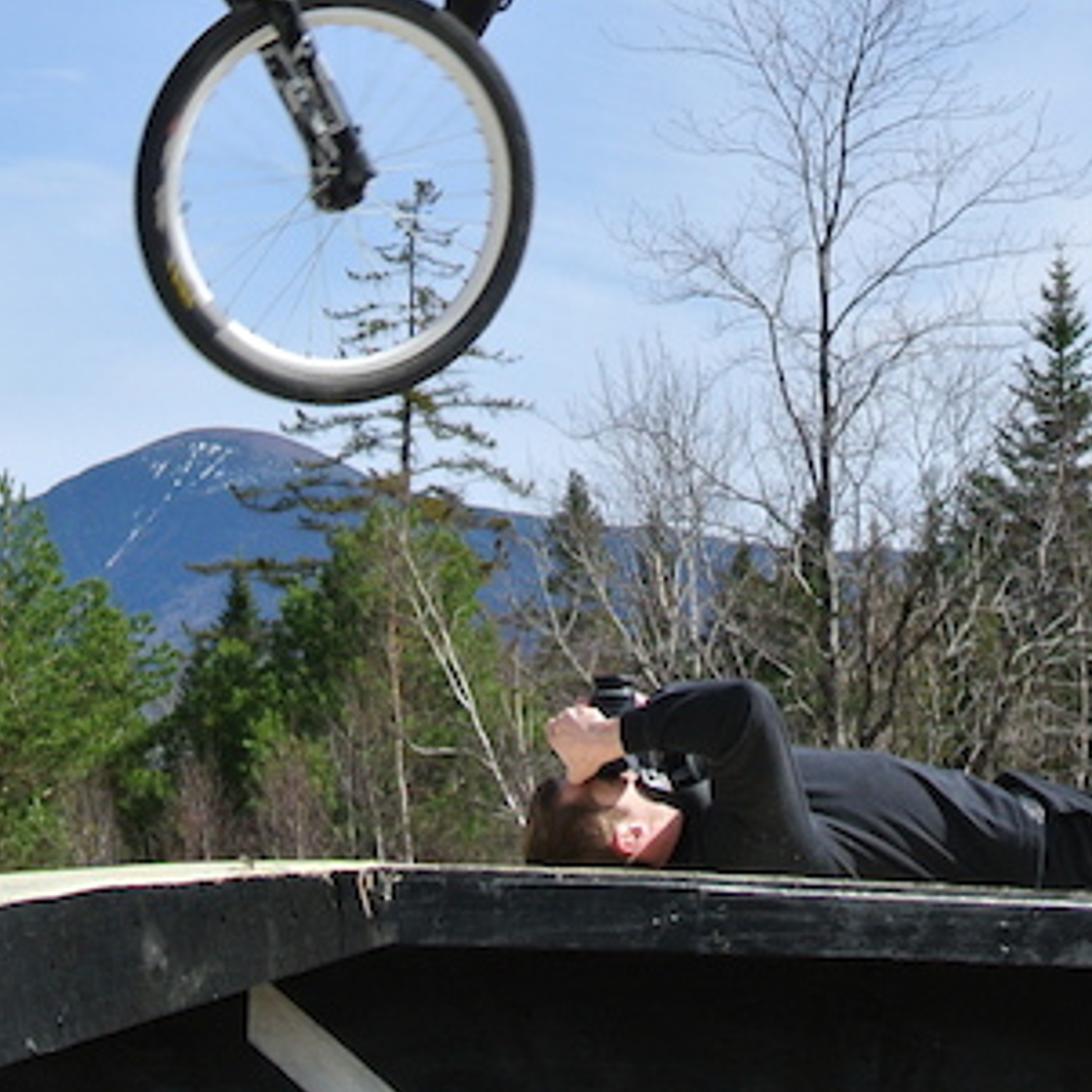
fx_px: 5068
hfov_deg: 12.3
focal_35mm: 142
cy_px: -49
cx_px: 802
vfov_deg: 12.1
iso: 100
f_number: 4.5
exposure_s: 1/640
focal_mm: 18.2
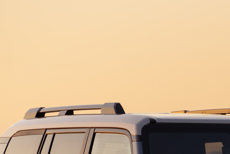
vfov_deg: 2.7
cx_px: 258
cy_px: 239
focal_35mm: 510
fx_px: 3257
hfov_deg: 4.0
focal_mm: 160
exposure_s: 1/30
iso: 160
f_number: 5.6
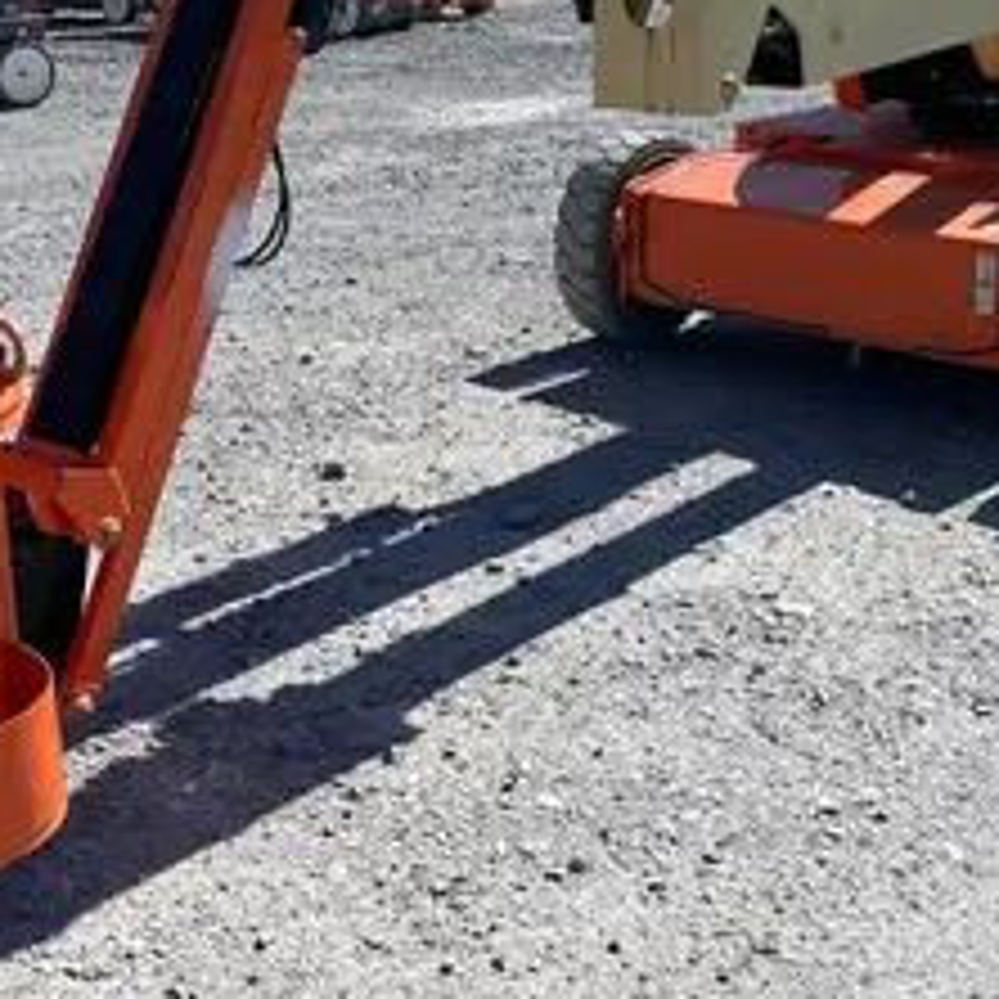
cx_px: 225
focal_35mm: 57
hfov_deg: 29.5
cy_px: 200
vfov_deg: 29.4
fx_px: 1861
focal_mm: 4.2
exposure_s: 1/3125
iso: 32
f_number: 1.6
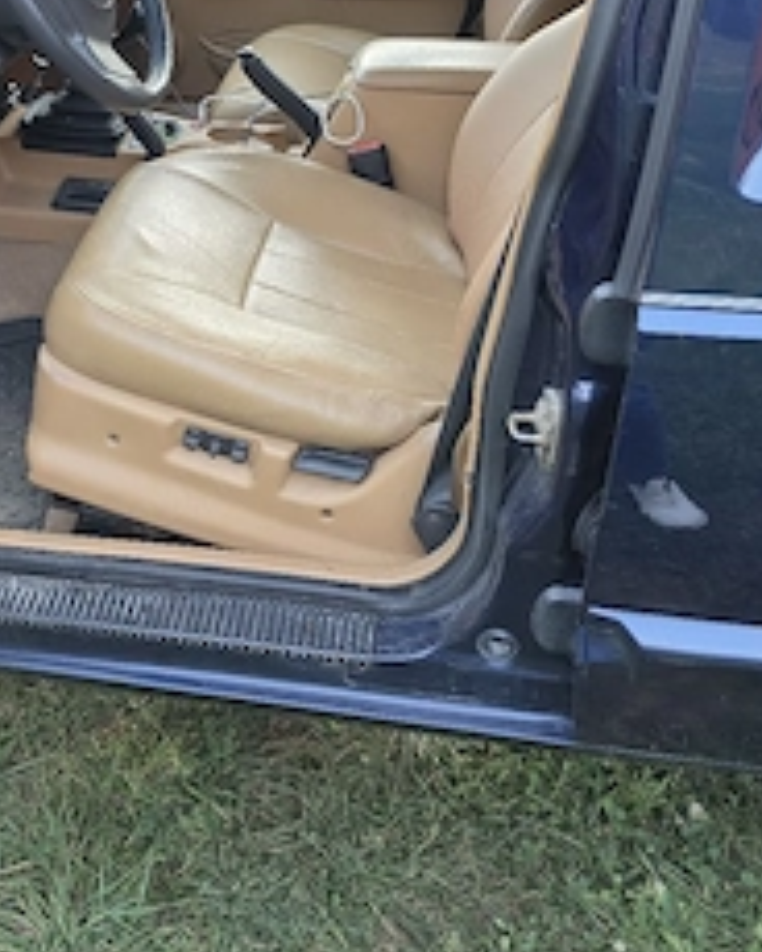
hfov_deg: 37.5
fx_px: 1099
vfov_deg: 45.6
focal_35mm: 39
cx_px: 215
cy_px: 265
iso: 320
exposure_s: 1/101
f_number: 1.4
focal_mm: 6.5
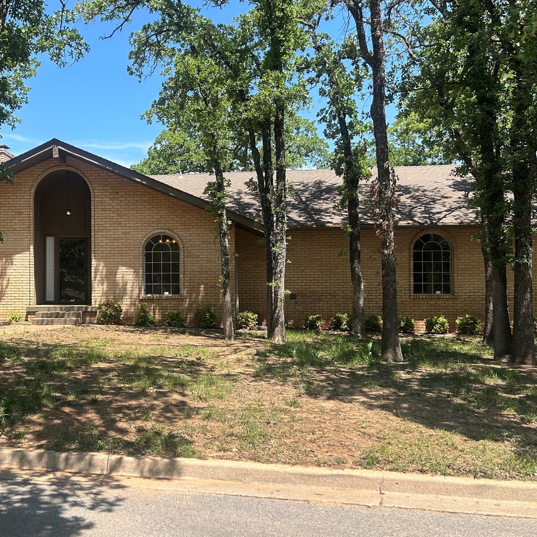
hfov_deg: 42.5
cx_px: 136
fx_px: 667
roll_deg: +0.2
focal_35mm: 38
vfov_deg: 43.9
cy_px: 267
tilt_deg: +1.7
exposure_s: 1/1808
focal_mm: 5.7
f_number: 1.5
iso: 50
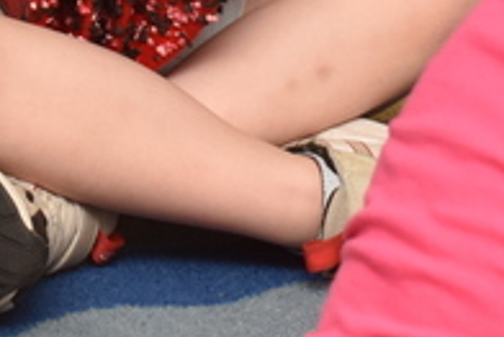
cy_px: -259
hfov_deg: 4.8
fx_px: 6047
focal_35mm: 432
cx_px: -10
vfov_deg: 3.2
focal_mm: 55
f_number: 5.6
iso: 500
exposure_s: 1/125
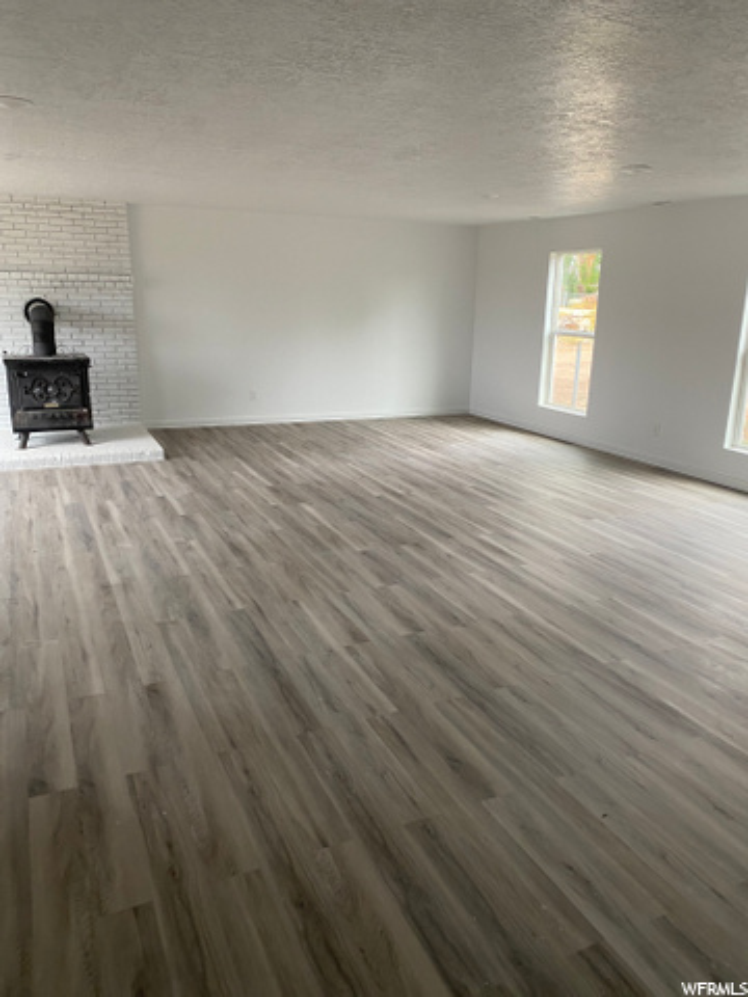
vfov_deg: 67.3
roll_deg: -0.7
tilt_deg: -13.8
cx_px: 374
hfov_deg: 53.1
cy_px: 498
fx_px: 749
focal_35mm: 26
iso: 125
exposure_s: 1/60
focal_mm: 4.25
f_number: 1.8
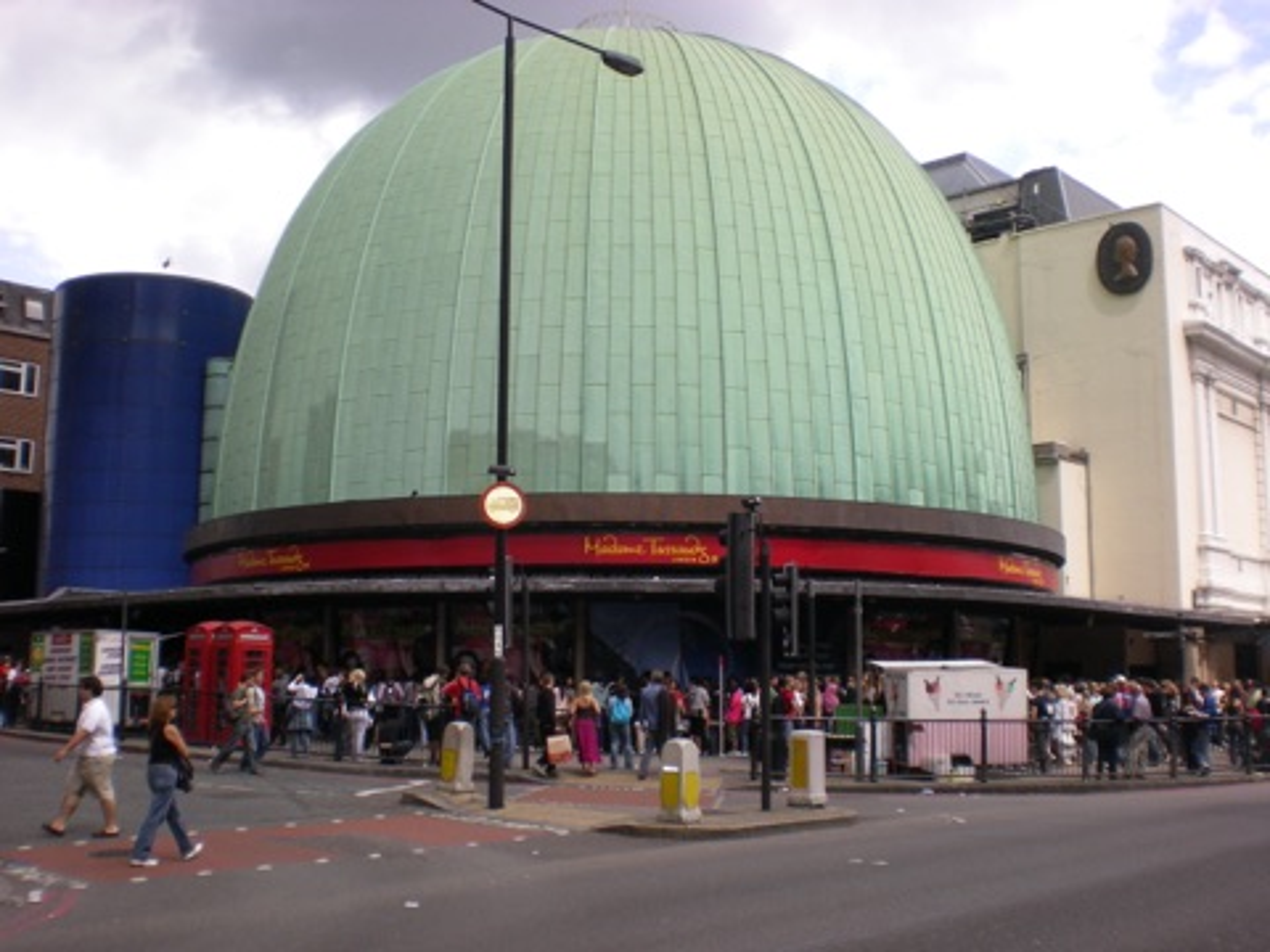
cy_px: 476
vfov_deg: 37.7
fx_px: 1394
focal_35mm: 38
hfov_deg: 49.0
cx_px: 635
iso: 77
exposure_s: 1/227
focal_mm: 6.3
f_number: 4.6
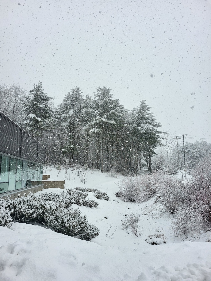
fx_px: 211
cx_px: 106
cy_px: 140
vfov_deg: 67.3
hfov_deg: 53.1
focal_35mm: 26
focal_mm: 5.4
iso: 40
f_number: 1.8
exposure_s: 1/477
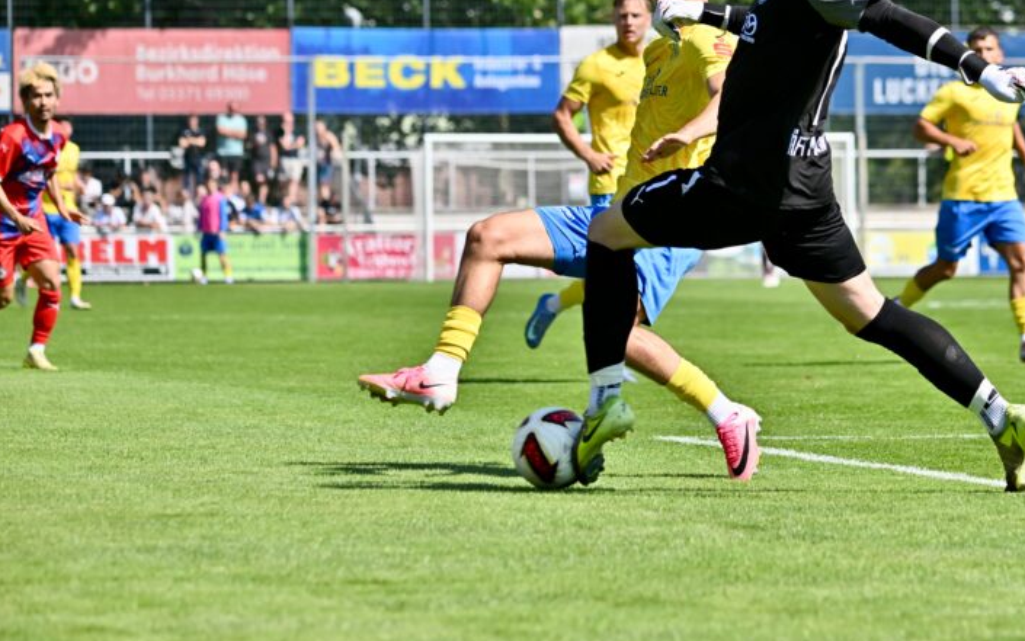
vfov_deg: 5.9
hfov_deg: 9.4
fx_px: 6203
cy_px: 180
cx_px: 708
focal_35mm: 222
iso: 180
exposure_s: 1/1600
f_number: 5
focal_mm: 150
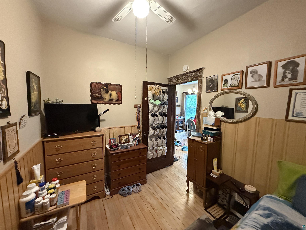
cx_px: 153
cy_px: 115
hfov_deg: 102.1
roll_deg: -1.0
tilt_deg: -5.1
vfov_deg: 85.7
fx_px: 124
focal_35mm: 14
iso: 1000
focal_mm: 2.22
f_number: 2.2
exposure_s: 1/60
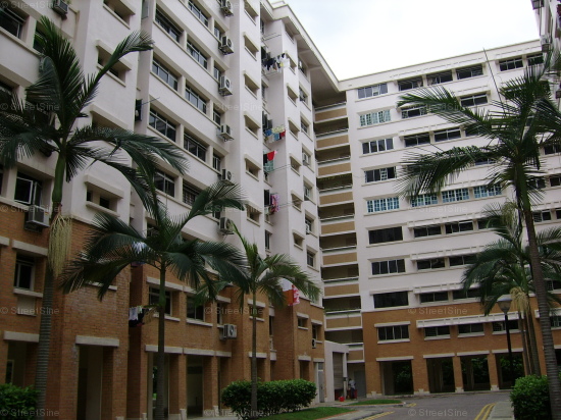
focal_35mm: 35
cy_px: 210
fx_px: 567
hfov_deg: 52.6
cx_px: 280
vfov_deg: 40.7
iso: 50
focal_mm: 5.95
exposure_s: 1/324
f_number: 5.8
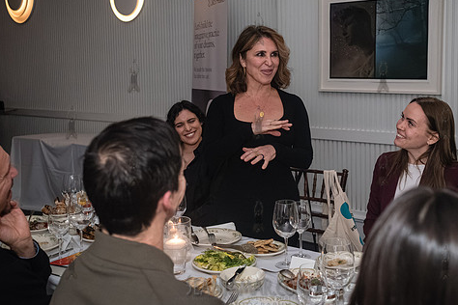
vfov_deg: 30.4
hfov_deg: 44.4
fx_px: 560
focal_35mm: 44
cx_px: 254
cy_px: 122
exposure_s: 1/320
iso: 6400
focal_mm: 35
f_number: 4.5
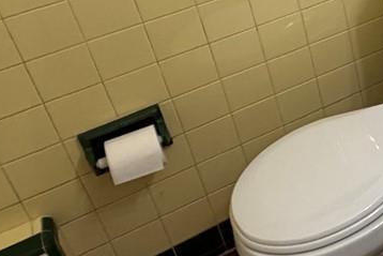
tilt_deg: -27.9
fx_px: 692
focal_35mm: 65
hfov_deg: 24.4
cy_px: -78
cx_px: 567
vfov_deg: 19.3
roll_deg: +1.1
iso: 250
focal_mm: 2.22
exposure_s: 1/120
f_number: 2.2
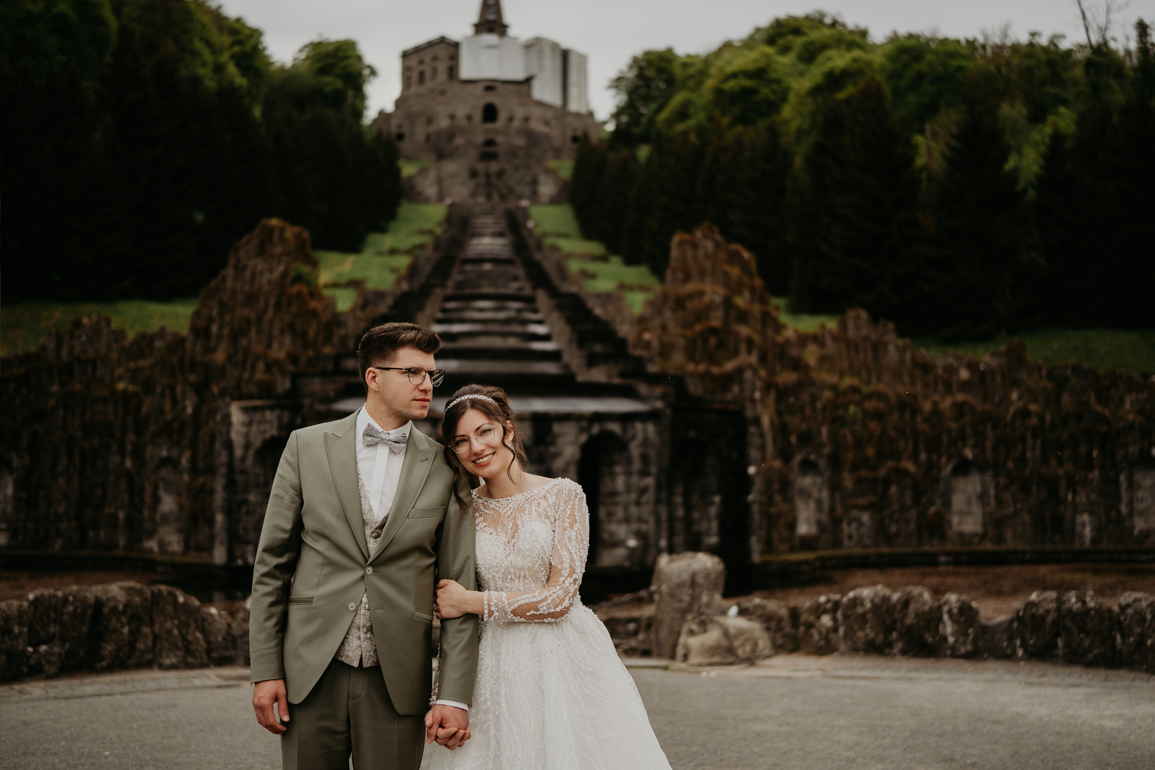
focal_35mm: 35
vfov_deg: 37.9
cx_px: 578
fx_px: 1123
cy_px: 385
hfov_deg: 54.4
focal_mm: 35
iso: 200
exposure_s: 1/4000
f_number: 1.4
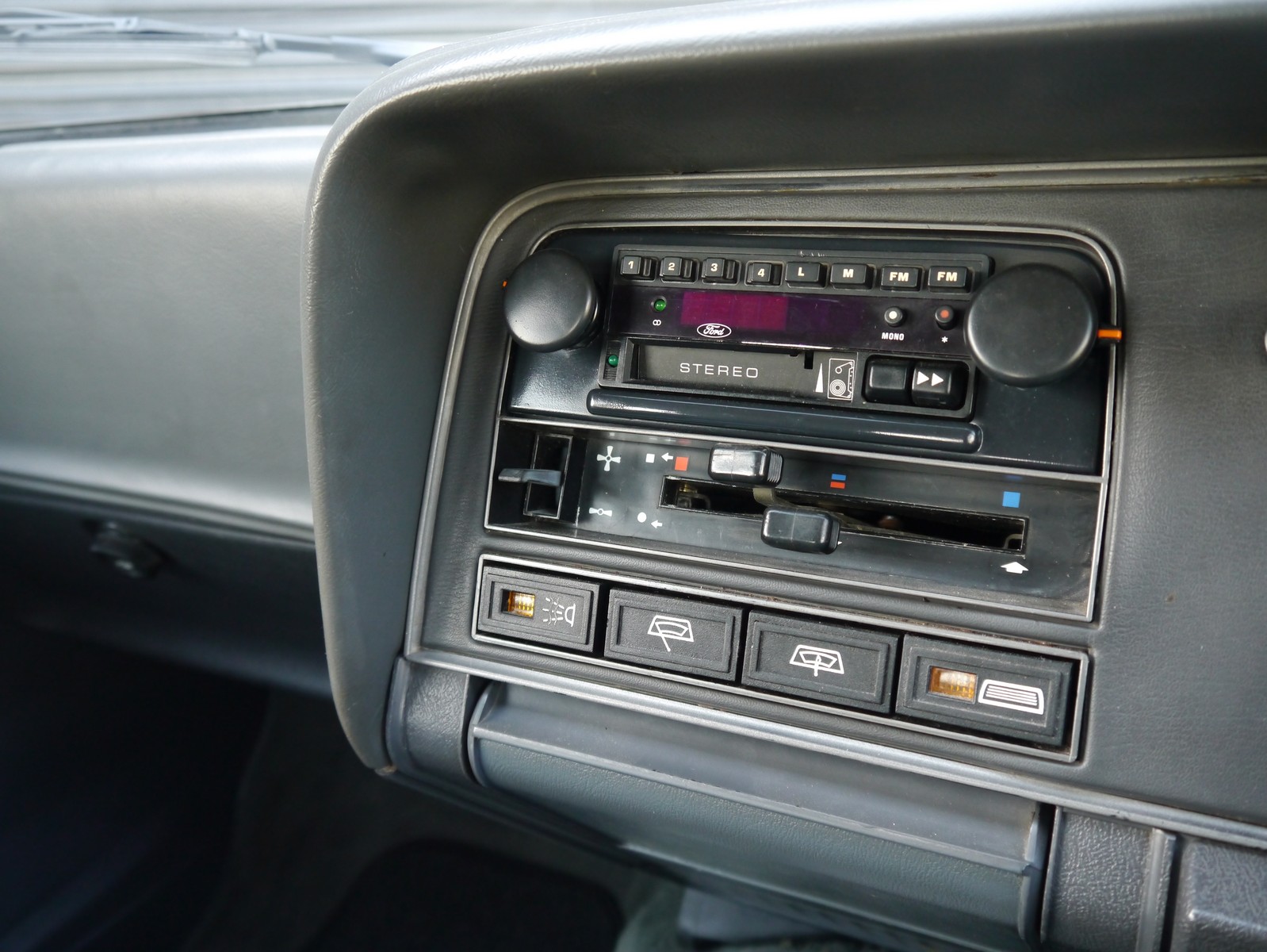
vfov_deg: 44.2
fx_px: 1172
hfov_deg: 56.8
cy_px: 476
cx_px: 634
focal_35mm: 32
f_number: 3.8
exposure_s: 1/15
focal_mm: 16
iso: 800
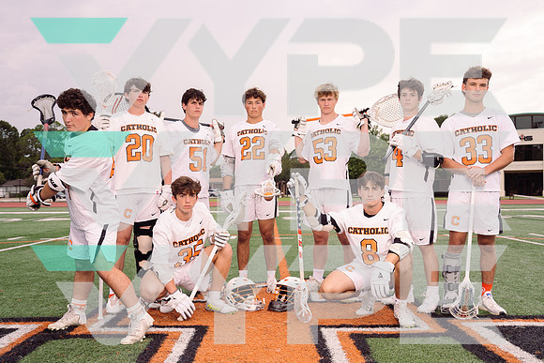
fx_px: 529
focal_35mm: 35
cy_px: 182
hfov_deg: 54.4
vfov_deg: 37.9
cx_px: 272
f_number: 7.1
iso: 64
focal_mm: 35
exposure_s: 1/200
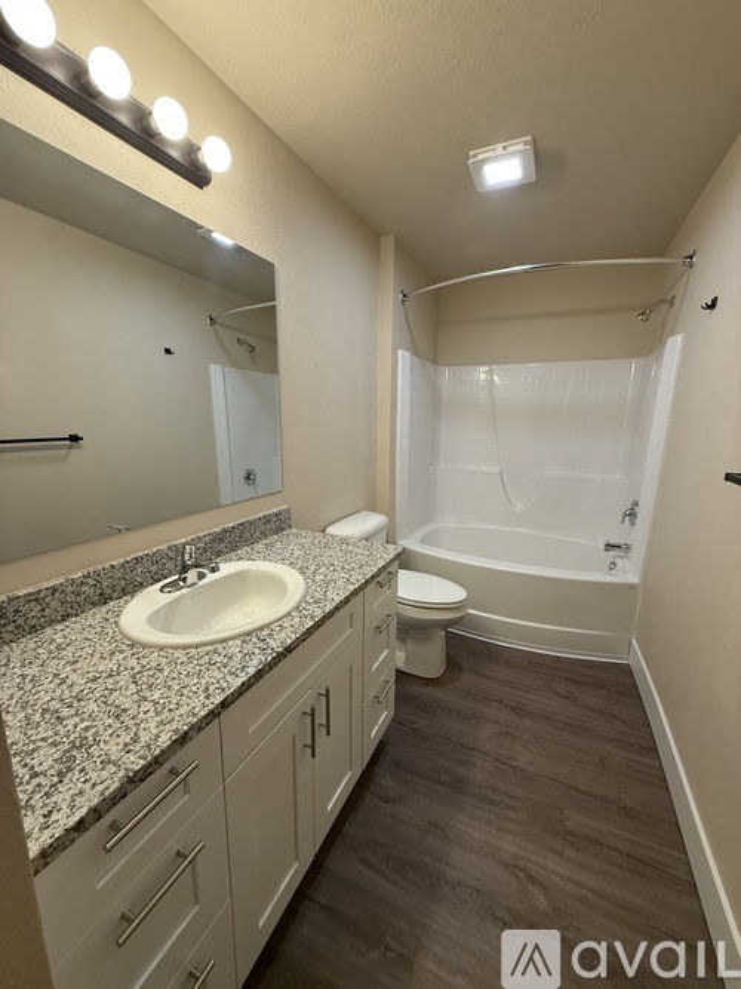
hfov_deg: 85.7
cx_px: 370
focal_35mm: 14
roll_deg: -1.6
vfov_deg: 102.1
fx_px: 400
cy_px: 494
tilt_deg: -9.8
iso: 200
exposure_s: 1/120
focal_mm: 2.22
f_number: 2.2
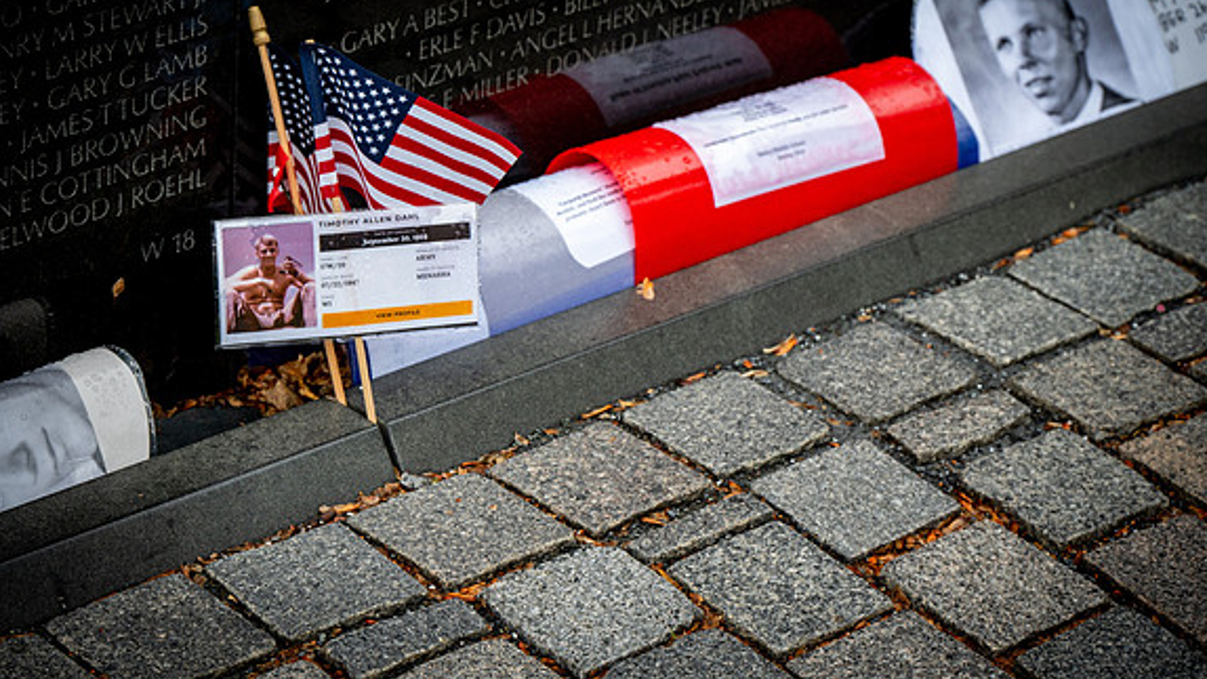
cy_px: 294
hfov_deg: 16.9
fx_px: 4065
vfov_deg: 9.5
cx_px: 606
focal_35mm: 127
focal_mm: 120
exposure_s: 1/640
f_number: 8
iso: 1000
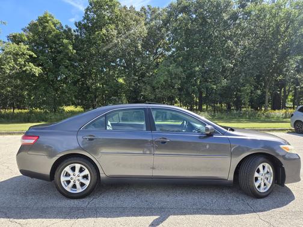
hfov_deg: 73.9
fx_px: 201
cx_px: 152
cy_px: 114
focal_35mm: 23
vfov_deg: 58.9
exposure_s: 1/508
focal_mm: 5.4
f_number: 1.8
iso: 25
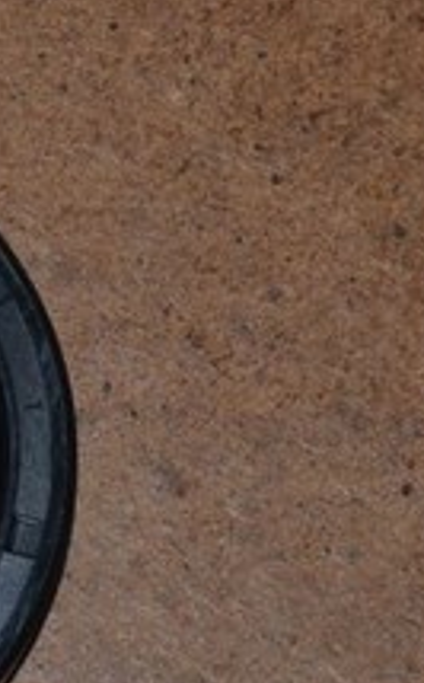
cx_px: -293
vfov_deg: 6.7
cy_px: 471
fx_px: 5846
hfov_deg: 4.1
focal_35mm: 315
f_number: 5.6
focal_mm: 55
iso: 1000
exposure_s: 1/60
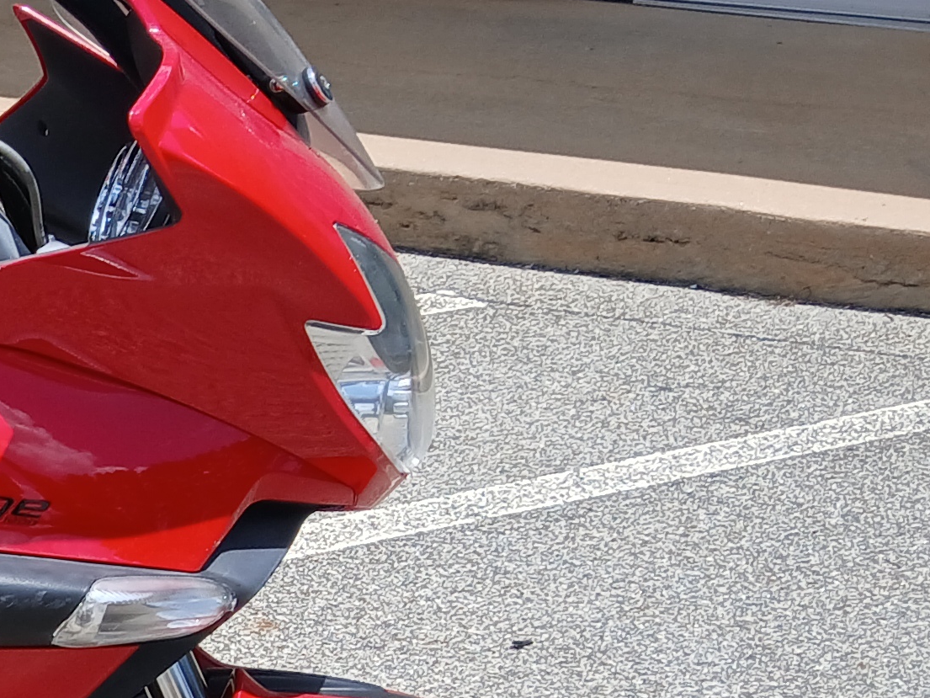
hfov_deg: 17.2
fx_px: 2579
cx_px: -678
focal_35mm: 96
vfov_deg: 15.2
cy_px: 682
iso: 20
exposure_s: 1/564
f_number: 1.8
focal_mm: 3.98
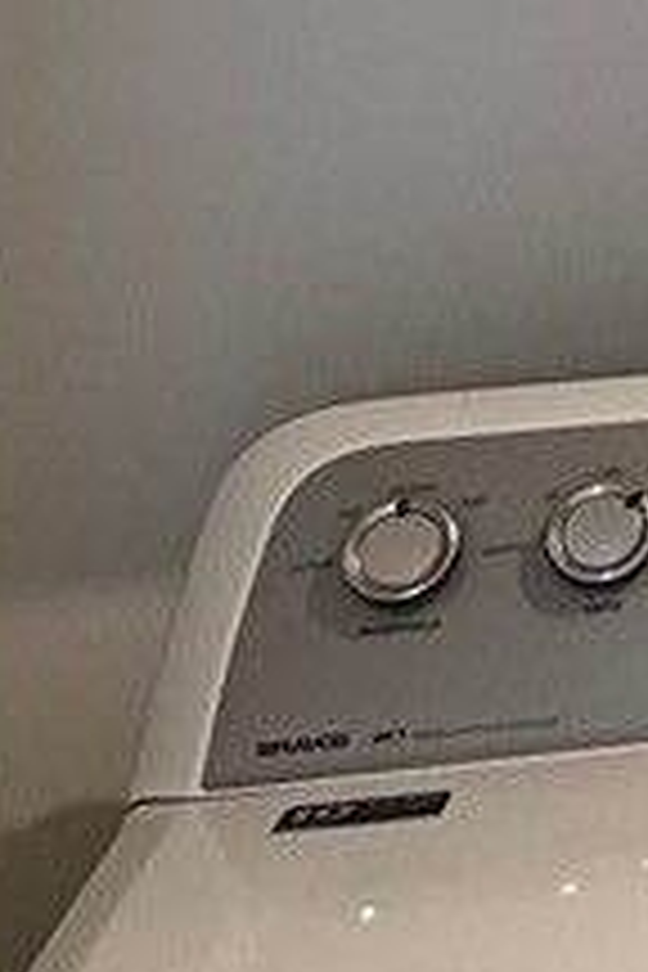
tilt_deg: -2.5
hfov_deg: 9.6
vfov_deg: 17.9
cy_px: -220
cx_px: 1994
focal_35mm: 108
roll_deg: -1.8
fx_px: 2916
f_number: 2.2
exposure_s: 1/60
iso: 200
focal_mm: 2.22
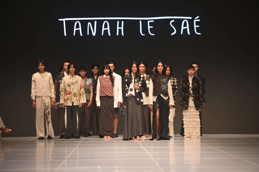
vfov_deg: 7.8
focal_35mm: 175
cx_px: 130
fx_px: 1258
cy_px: 86
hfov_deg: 11.8
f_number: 2.8
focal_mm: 175
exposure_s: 1/400
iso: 1250
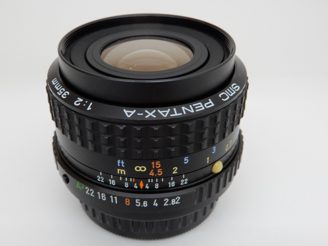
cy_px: 127
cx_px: 147
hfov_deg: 44.7
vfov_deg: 34.3
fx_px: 398
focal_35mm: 42
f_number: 4
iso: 220
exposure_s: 1/30
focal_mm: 6.8
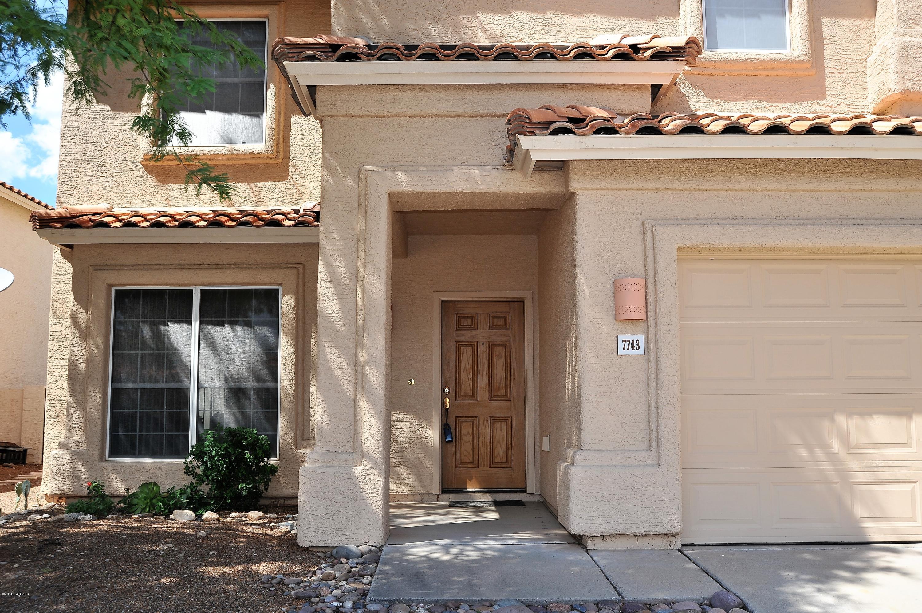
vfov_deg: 37.8
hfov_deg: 54.5
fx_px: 896
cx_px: 461
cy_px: 306
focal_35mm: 35
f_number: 10
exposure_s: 1/320
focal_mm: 35
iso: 320
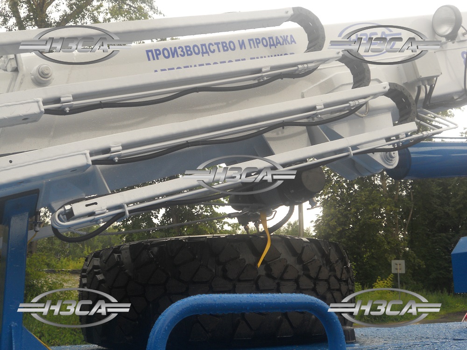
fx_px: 621
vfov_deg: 31.5
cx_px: 234
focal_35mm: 46
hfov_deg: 41.2
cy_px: 175
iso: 80
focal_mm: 8.2
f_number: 4.3
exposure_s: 1/80
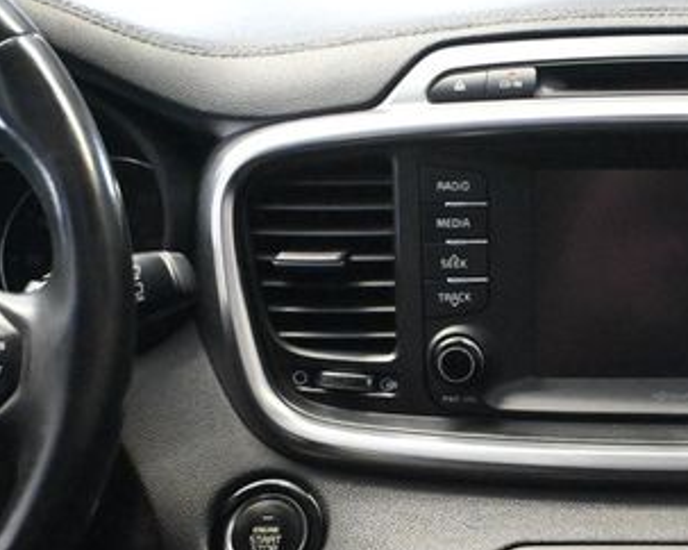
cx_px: 722
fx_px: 2177
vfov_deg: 14.3
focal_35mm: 107
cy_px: 436
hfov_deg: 17.5
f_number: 5.3
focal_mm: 36
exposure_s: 1/60
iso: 12800
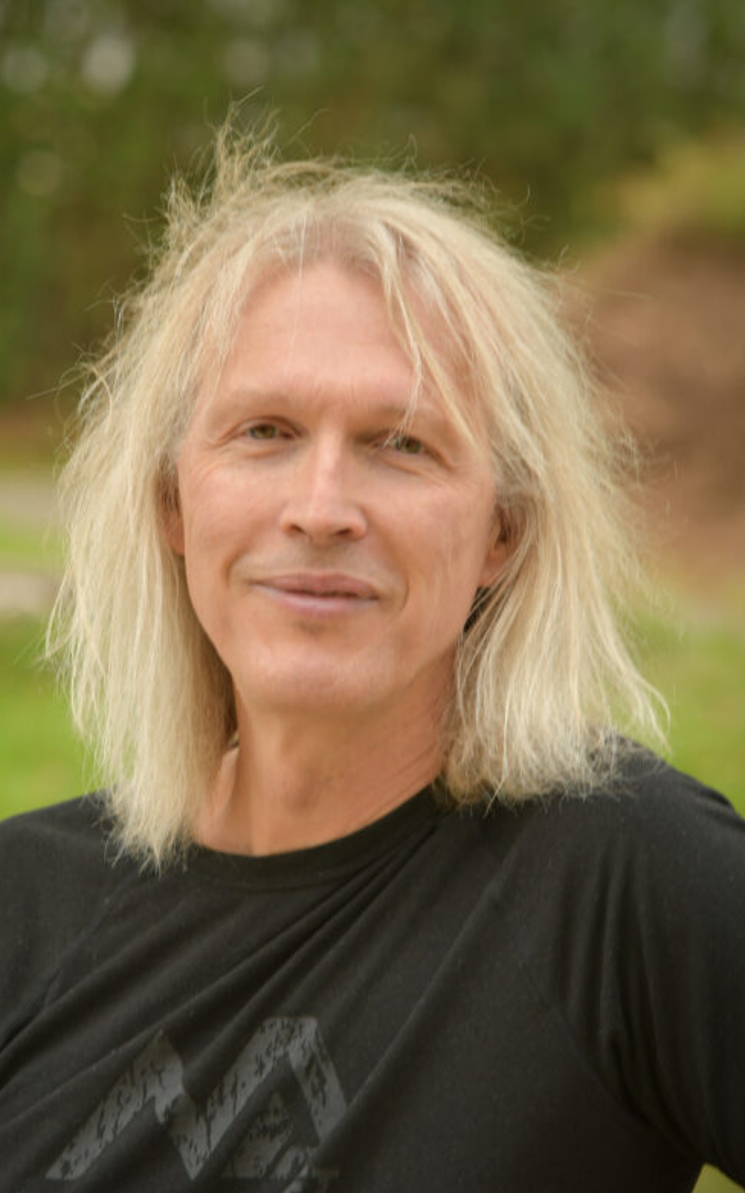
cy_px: 620
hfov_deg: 4.5
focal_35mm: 291
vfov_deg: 7.2
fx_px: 9444
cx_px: 291
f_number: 5.6
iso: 200
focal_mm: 145
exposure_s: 1/160
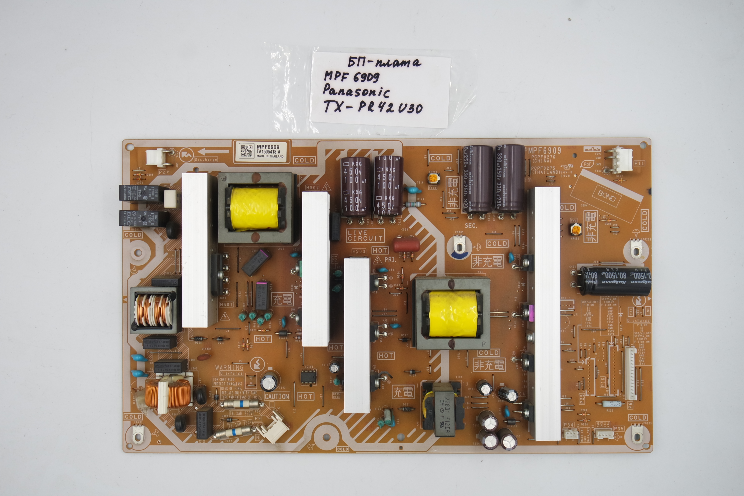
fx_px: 765
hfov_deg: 51.9
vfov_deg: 35.9
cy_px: 248
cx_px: 372
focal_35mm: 37
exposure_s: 1/100
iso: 160
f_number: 5.6
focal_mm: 14
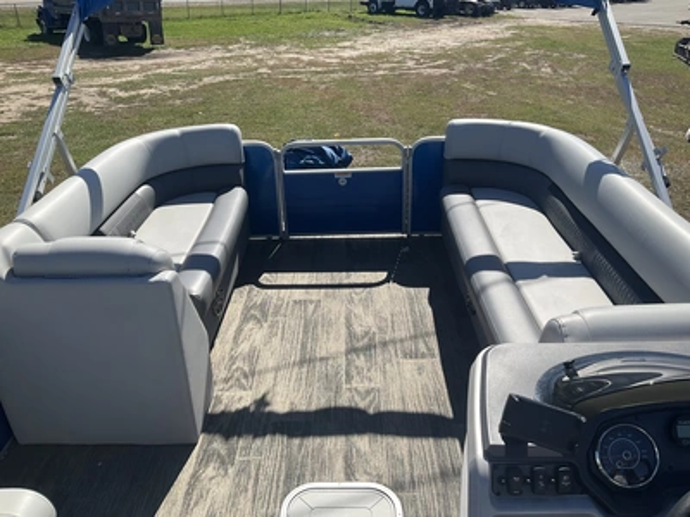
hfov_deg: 61.7
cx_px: 345
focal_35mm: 29
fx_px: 578
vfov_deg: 48.2
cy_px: 258
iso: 25
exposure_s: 1/2320
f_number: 1.8
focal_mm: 3
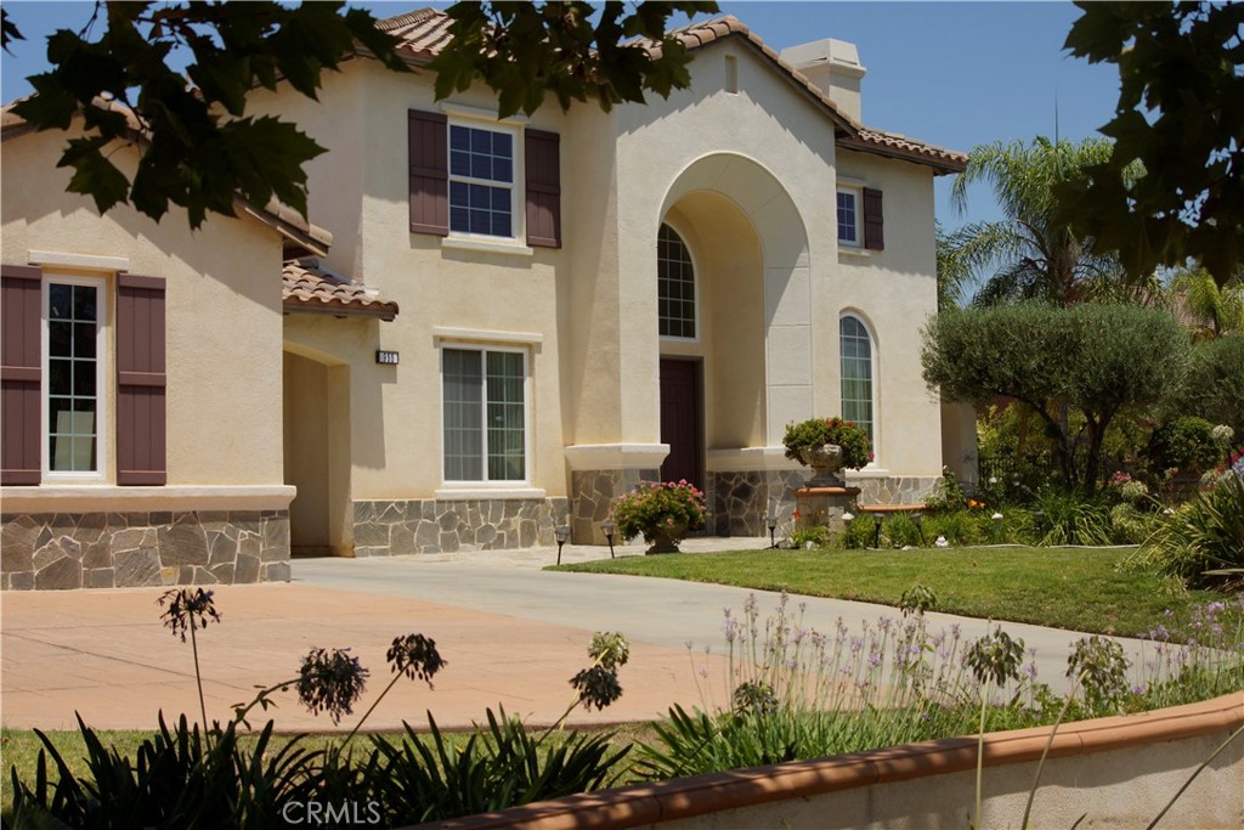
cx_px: 622
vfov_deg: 25.8
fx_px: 1814
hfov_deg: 37.8
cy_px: 415
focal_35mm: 52
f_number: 8
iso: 100
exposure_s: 1/640
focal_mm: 35
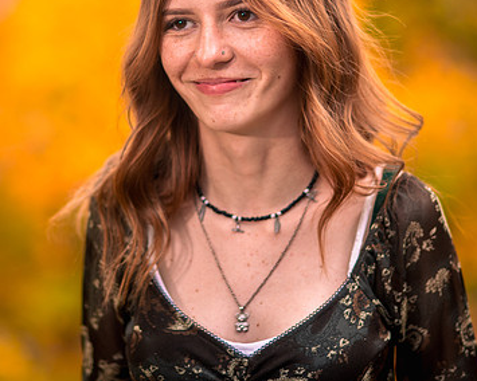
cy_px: 135
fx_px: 2273
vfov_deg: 9.6
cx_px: 207
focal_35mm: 161
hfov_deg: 12.0
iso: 200
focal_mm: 105
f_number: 2
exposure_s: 1/500
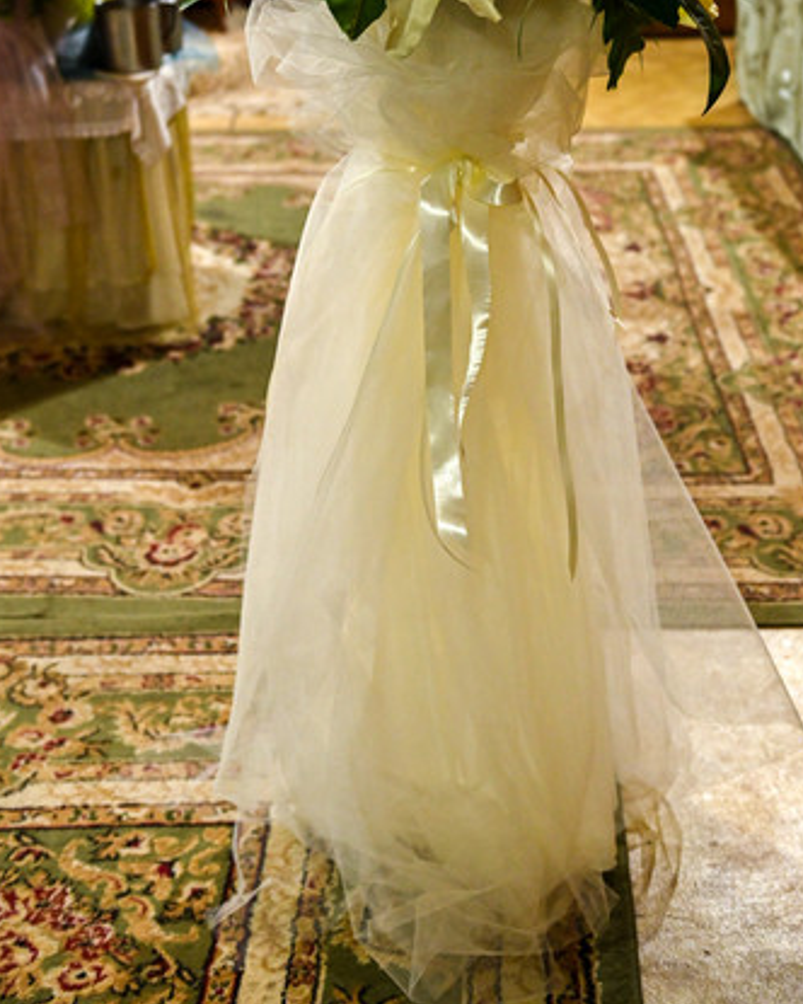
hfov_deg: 27.6
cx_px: 462
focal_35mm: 55
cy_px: 249
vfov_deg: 33.5
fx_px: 1634
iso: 2500
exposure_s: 1/100
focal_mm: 38
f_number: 4
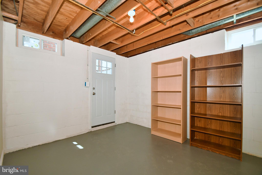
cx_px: 131
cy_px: 88
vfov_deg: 77.3
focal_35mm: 15
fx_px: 109
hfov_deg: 100.4
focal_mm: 10
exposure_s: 1/125
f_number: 5
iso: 400
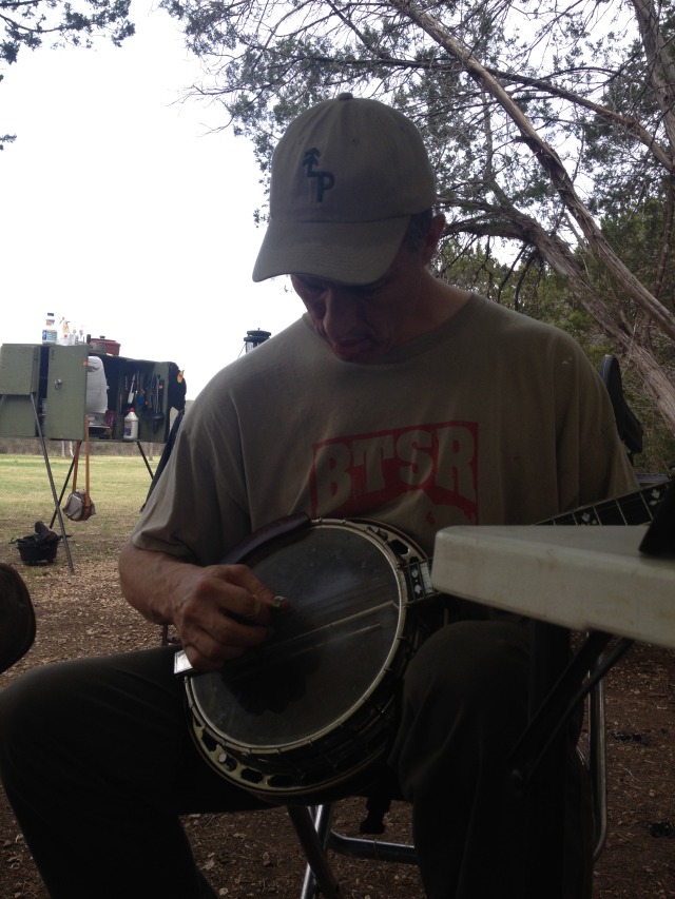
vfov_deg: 52.6
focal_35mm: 35
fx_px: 910
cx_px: 338
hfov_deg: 40.7
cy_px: 450
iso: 50
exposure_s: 1/421
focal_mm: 4.28
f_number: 2.4
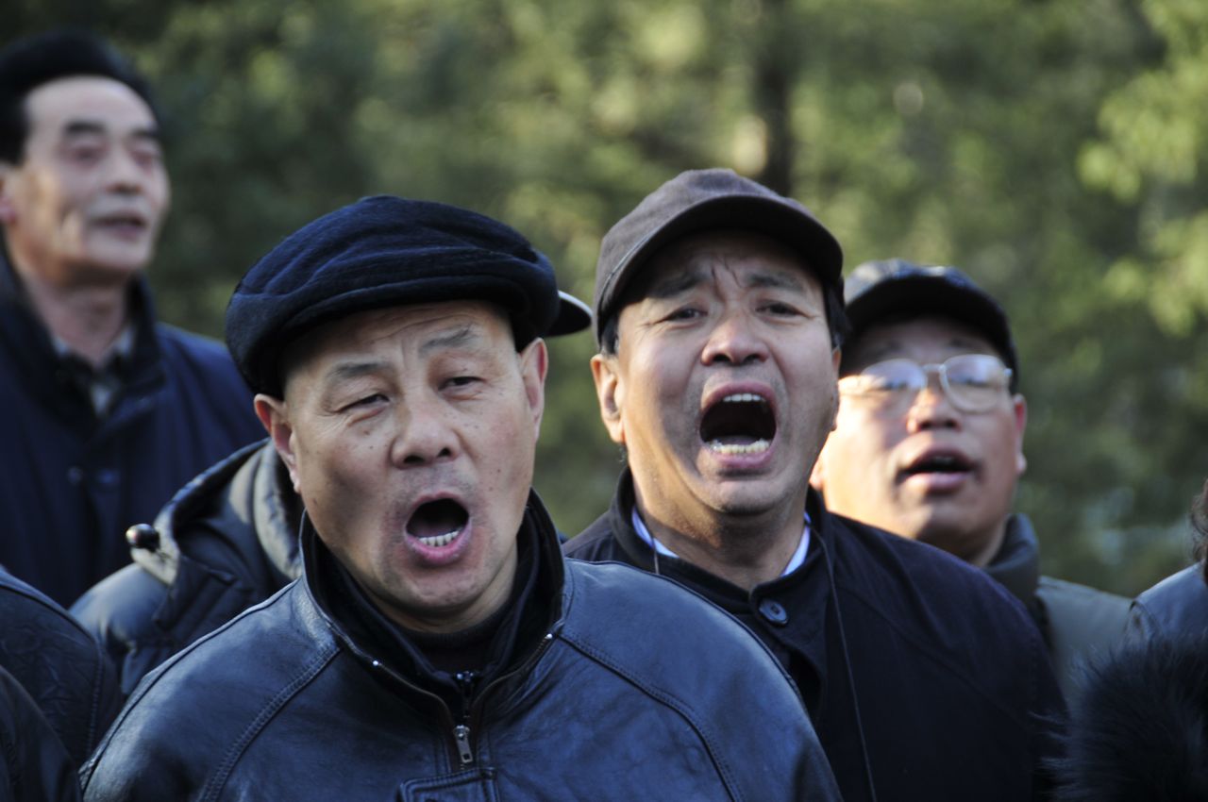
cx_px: 604
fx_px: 10054
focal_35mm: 300
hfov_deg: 6.9
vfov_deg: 4.6
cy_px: 401
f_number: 5.6
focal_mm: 200
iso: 200
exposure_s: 1/50
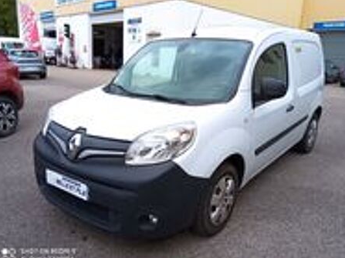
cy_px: 136
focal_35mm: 29
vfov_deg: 48.2
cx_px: 175
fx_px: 289
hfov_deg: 61.7
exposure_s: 1/524
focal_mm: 3.79
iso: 111
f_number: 2.2
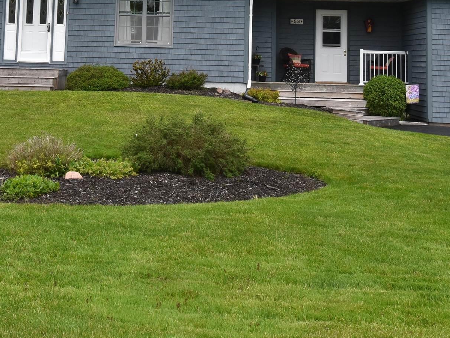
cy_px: -33
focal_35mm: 66
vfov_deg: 21.2
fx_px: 858
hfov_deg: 29.3
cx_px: 166
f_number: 11
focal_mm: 18
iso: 200
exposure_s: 1/500
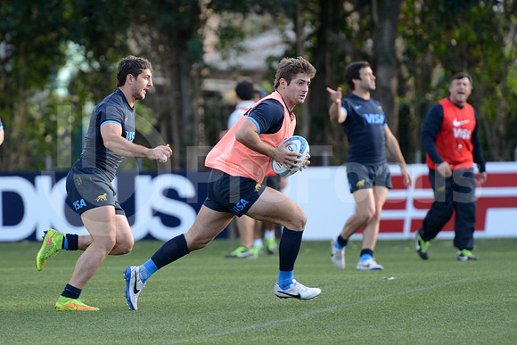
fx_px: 3878
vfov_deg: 5.1
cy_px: 172
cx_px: 258
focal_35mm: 270
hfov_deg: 7.6
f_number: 4
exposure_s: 1/640
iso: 800
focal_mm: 270
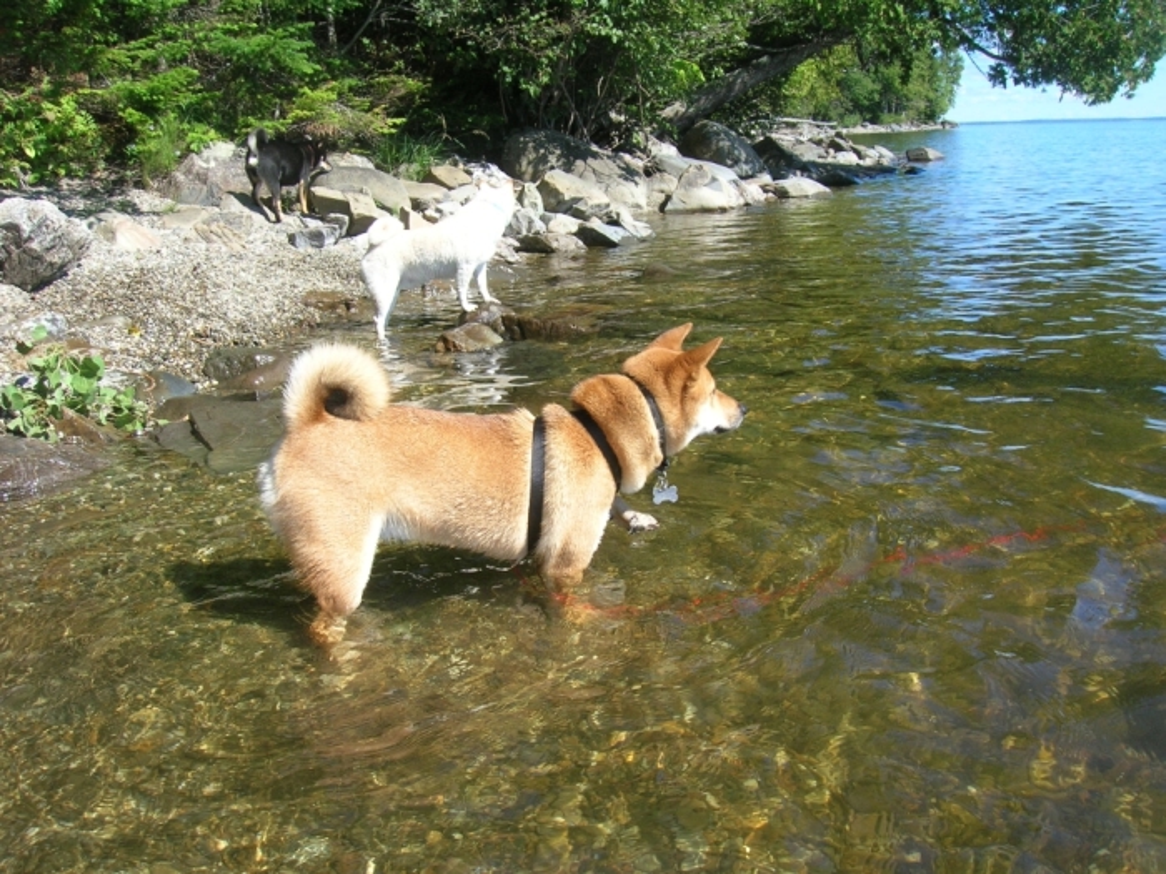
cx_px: 583
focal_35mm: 34
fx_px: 1145
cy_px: 437
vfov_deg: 41.8
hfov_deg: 54.0
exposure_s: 1/266
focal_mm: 5.7
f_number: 4.9
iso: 71
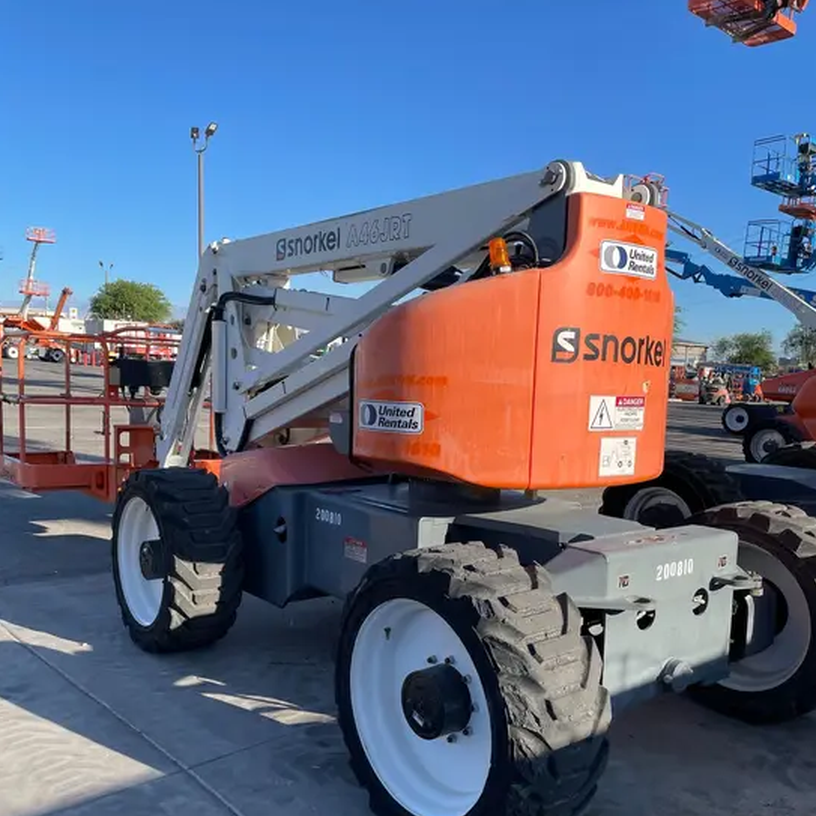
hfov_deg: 52.5
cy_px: 485
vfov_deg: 52.2
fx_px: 827
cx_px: 410
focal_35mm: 31
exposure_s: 1/2304
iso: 32
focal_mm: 4.2
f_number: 1.6
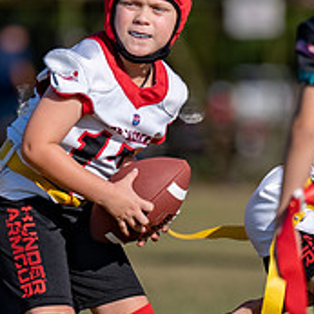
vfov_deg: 2.2
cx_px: 151
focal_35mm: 791
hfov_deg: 2.2
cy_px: 213
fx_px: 8118
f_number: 2.8
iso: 100
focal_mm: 200
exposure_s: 1/3200
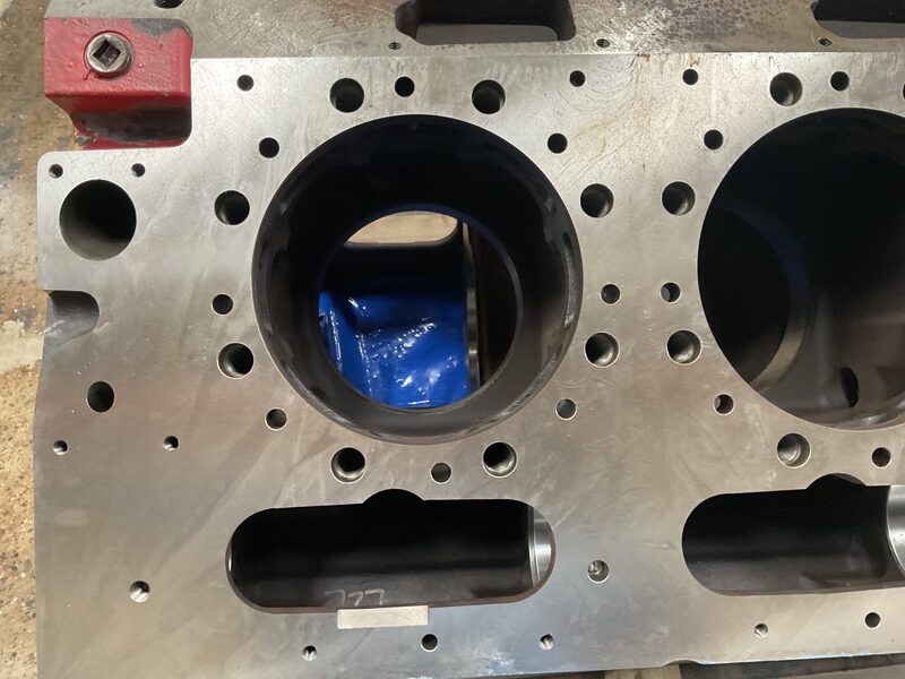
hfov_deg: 61.7
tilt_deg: -58.5
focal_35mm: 29
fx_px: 758
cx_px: 452
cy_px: 340
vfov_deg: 48.2
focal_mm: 3
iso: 250
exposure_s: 1/60
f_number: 1.8
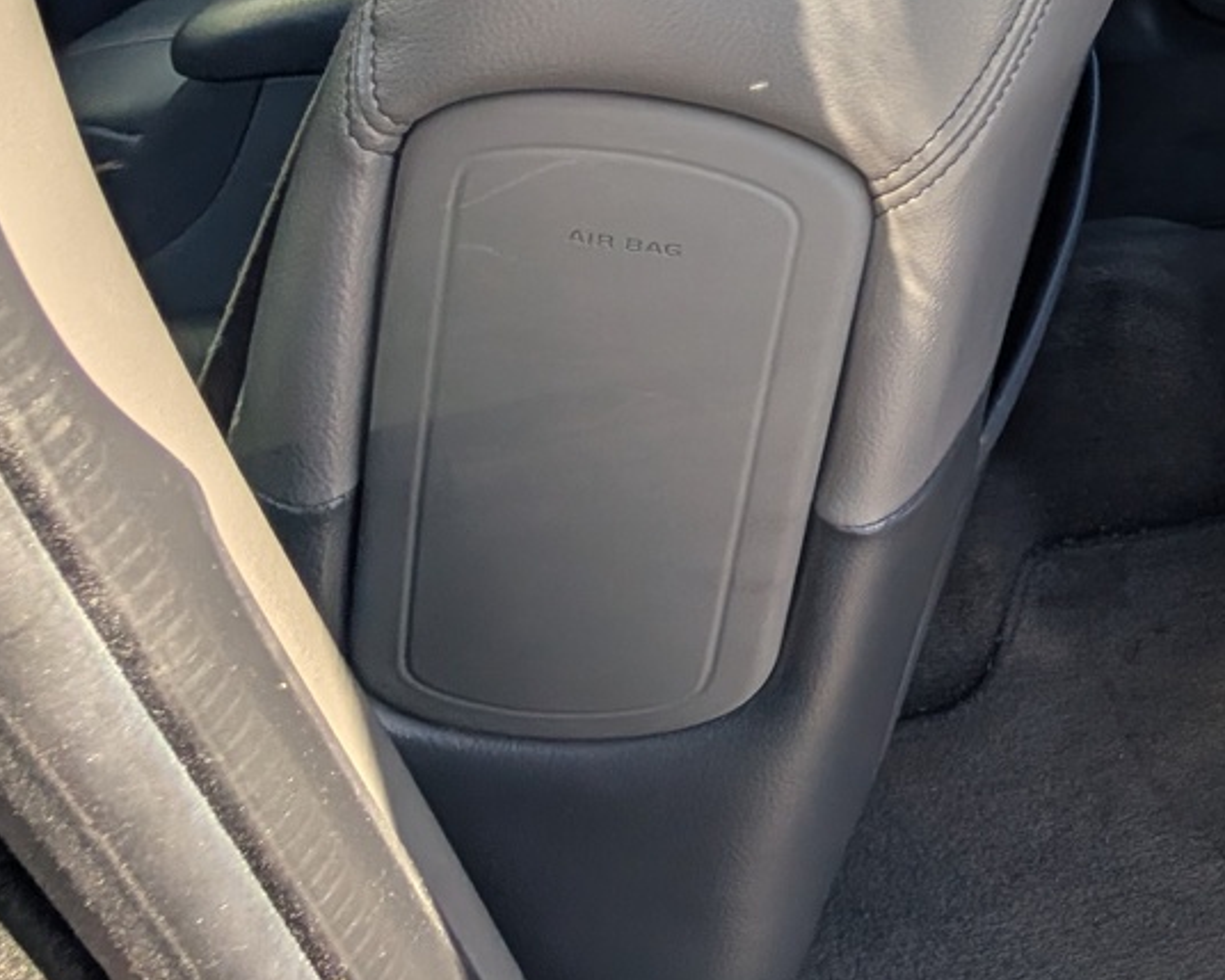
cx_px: 1710
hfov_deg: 32.5
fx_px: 1269
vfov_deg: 36.5
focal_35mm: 35
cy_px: -65
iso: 50
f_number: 1.7
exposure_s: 1/760
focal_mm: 2.02
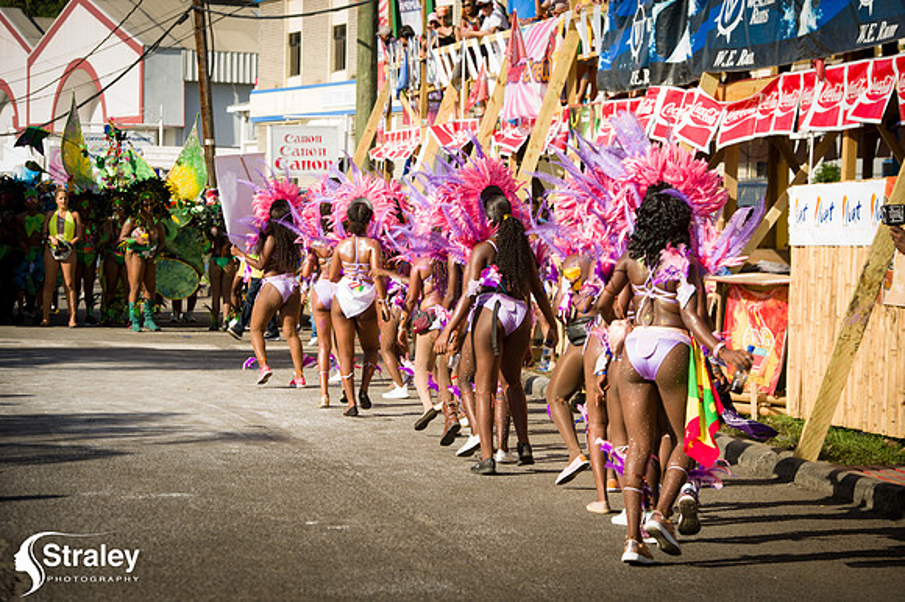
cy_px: 301
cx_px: 452
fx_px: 2764
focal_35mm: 110
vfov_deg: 12.4
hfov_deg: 18.6
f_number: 7.1
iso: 100
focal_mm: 110
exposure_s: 1/200
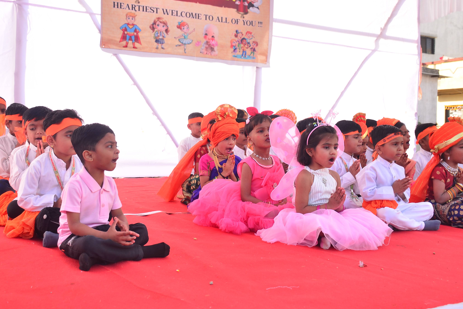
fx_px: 514
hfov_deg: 48.4
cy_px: 141
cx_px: 222
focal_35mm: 40
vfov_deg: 33.4
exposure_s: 1/200
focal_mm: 22
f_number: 4.5
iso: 160
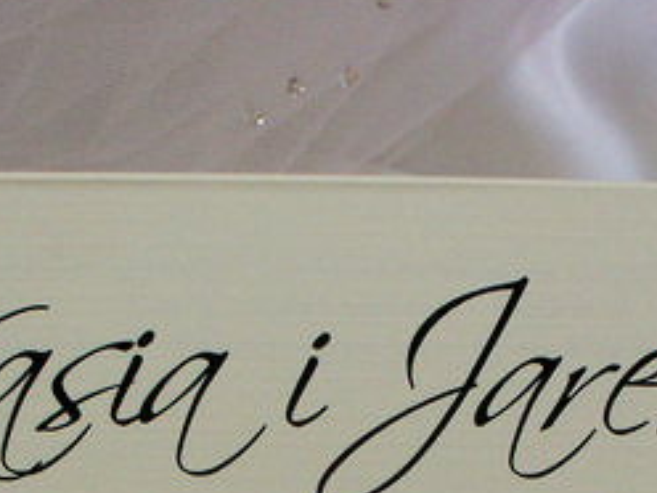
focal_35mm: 116
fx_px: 2202
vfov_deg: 12.4
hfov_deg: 17.0
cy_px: 649
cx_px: 339
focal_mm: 7.54
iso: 160
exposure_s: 1/60
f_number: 2.8
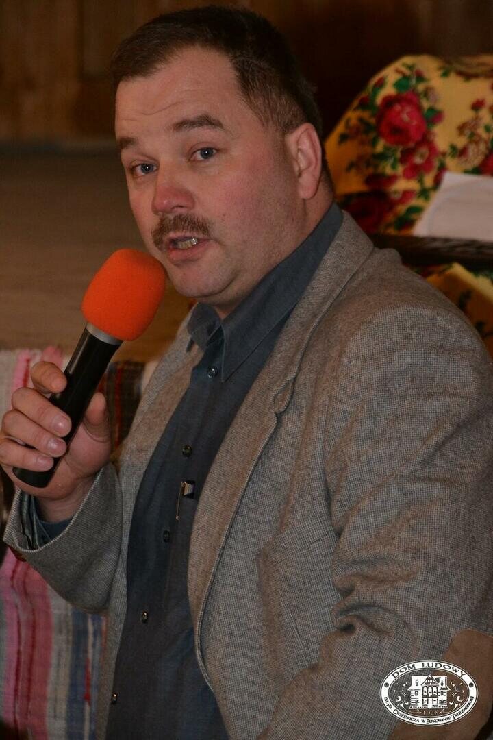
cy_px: 370
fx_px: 6162
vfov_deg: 6.9
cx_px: 246
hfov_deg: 4.6
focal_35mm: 300
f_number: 8
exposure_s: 1/60
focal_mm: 200
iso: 1600
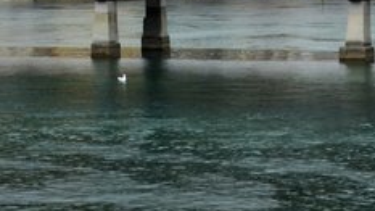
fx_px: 1392
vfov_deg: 8.4
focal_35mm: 140
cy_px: -151
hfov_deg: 15.2
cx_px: 335
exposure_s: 1/30
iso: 320
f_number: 7.1
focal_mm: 26
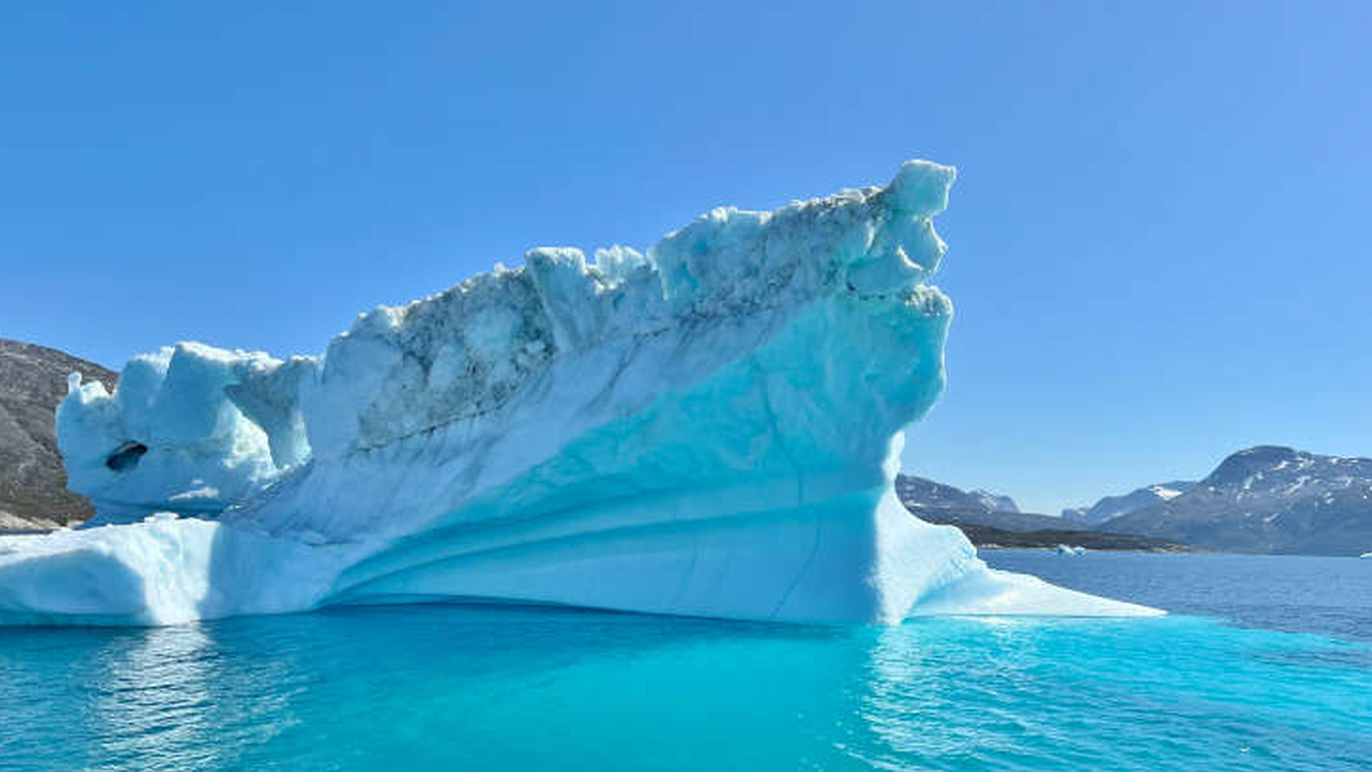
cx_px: 679
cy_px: 523
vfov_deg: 39.6
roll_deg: -1.2
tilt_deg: +1.1
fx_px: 1055
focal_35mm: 29
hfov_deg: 66.1
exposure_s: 1/6579
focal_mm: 5.7
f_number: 1.5
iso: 50
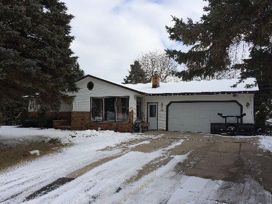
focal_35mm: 29
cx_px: 136
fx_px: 228
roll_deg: +0.2
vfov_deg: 48.2
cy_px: 102
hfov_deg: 61.7
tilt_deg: +3.1
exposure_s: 1/2053
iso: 32
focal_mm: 4.15
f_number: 2.2
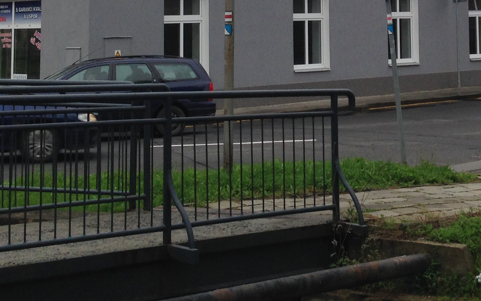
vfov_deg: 14.1
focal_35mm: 89
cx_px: 401
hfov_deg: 22.9
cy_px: -85
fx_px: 1167
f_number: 2.4
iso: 50
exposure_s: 1/127
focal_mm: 4.12
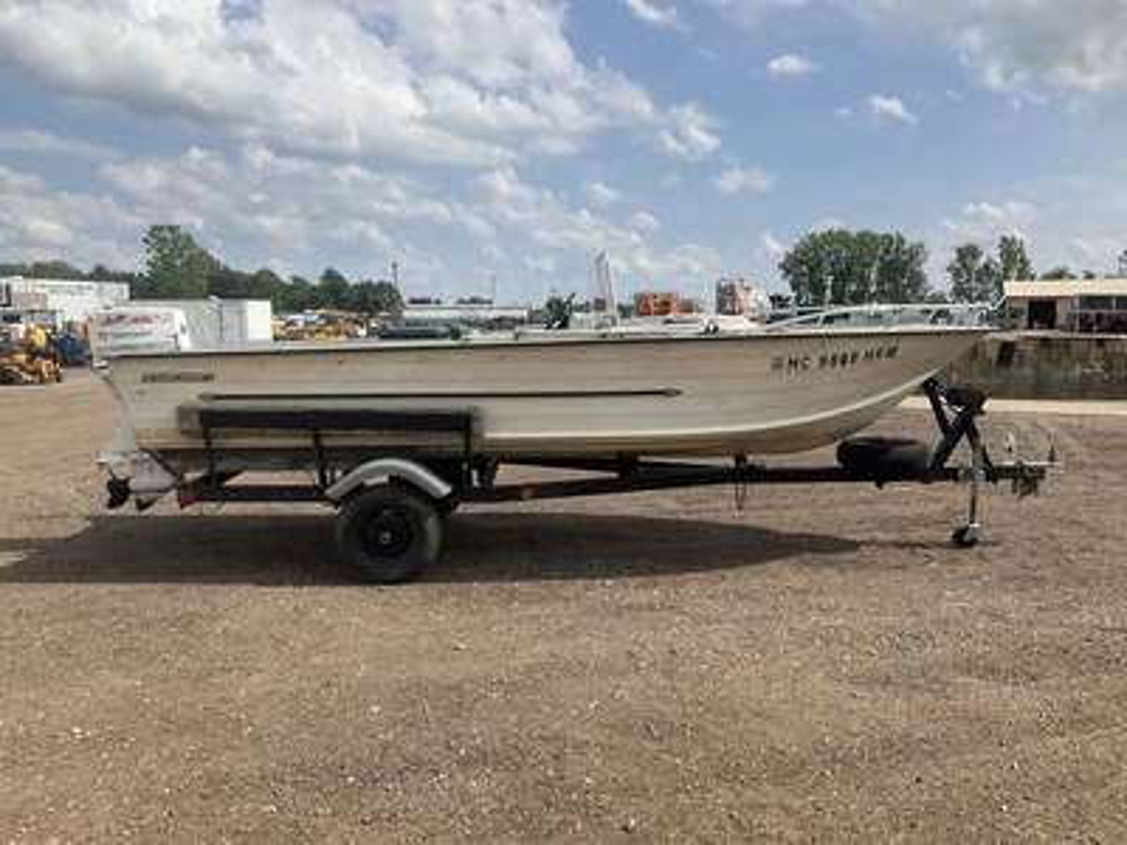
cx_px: 564
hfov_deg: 61.7
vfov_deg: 48.2
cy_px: 422
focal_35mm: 29
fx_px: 944
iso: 25
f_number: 1.8
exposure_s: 1/2227
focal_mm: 3
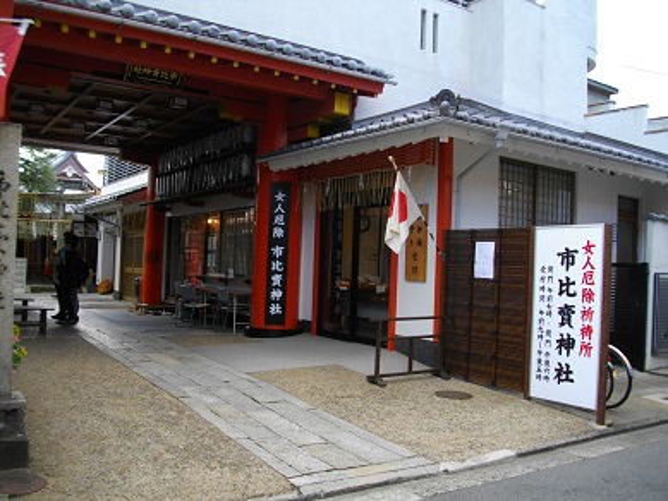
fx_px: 618
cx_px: 334
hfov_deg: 56.8
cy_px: 250
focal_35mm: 32
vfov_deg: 44.2
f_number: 2.9
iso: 100
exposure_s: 1/125
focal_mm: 5.7
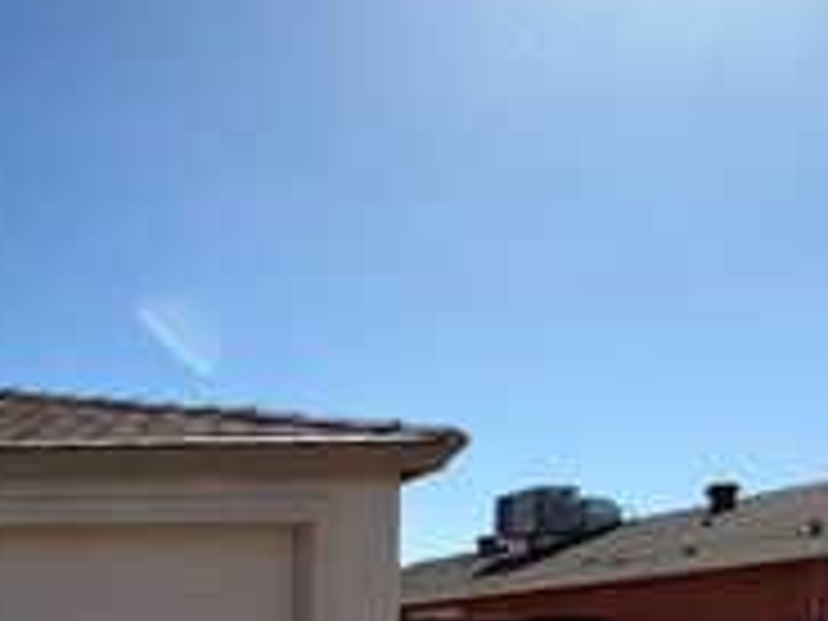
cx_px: -130
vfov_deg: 32.9
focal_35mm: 38
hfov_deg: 38.3
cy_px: 686
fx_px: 909
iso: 20
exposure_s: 1/1017
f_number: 2.2
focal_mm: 2.22
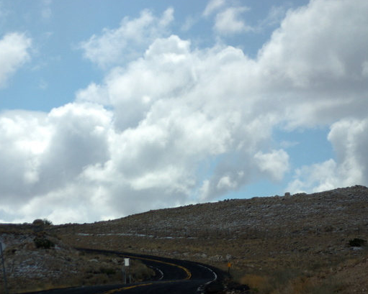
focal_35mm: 139
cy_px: 176
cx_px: 147
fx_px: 1511
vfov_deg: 11.1
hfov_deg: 13.9
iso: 100
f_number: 2.8
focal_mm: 63
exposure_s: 1/2000
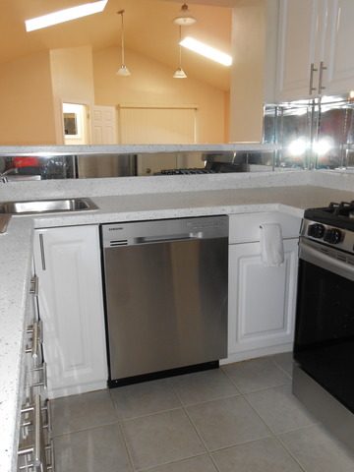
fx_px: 409
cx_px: 177
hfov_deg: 46.8
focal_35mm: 30
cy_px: 236
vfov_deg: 60.0
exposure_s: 1/25
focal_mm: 5.3
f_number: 3.8
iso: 200
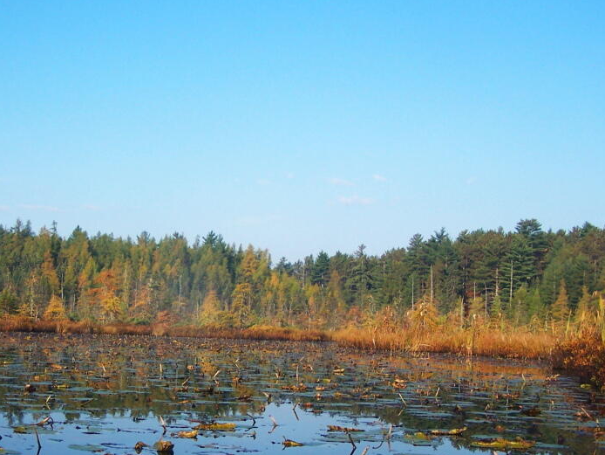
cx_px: 205
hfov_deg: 32.4
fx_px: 1032
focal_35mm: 59
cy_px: 290
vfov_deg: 24.7
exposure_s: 1/1000
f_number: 2.8
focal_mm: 6.7
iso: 80
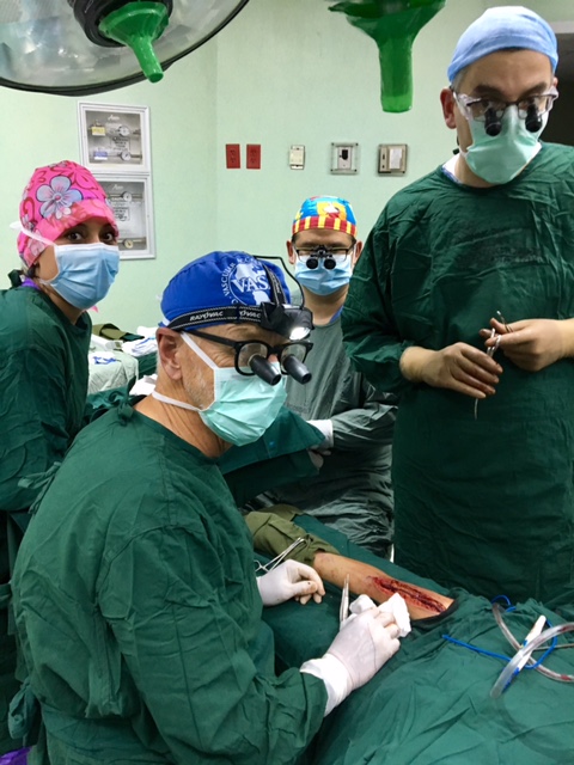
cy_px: 382
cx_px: 287
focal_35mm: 29
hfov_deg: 48.2
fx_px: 641
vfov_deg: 61.7
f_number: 2.2
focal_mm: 4.15
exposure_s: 1/30
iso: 100
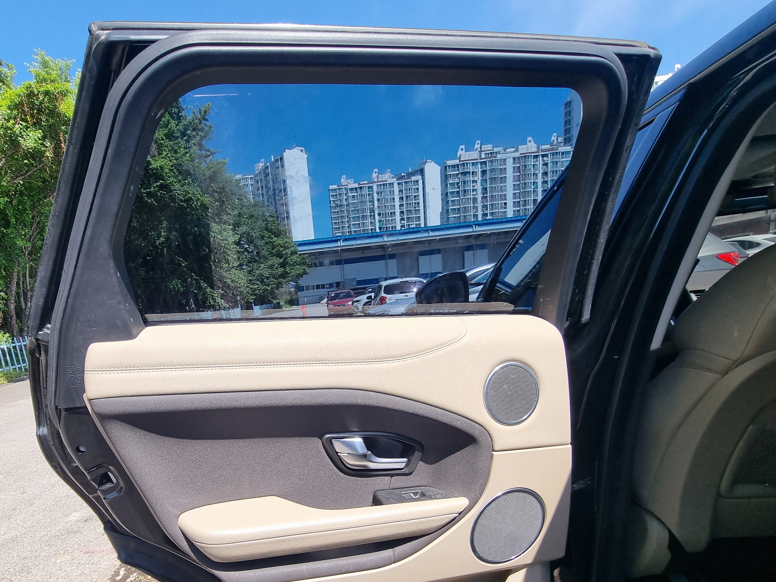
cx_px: 317
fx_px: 381
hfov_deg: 90.1
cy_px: 380
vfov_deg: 72.8
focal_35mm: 17
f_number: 2.2
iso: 50
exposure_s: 1/840
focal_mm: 2.2
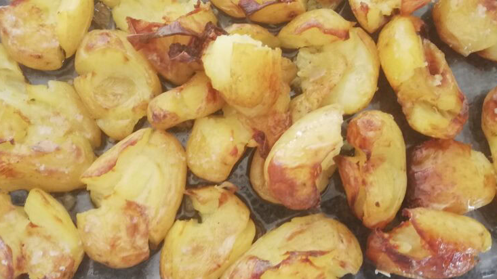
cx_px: 251
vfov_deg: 40.0
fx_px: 382
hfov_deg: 66.1
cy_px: 115
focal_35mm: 29
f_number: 2.2
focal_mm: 3.8
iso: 200
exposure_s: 1/50
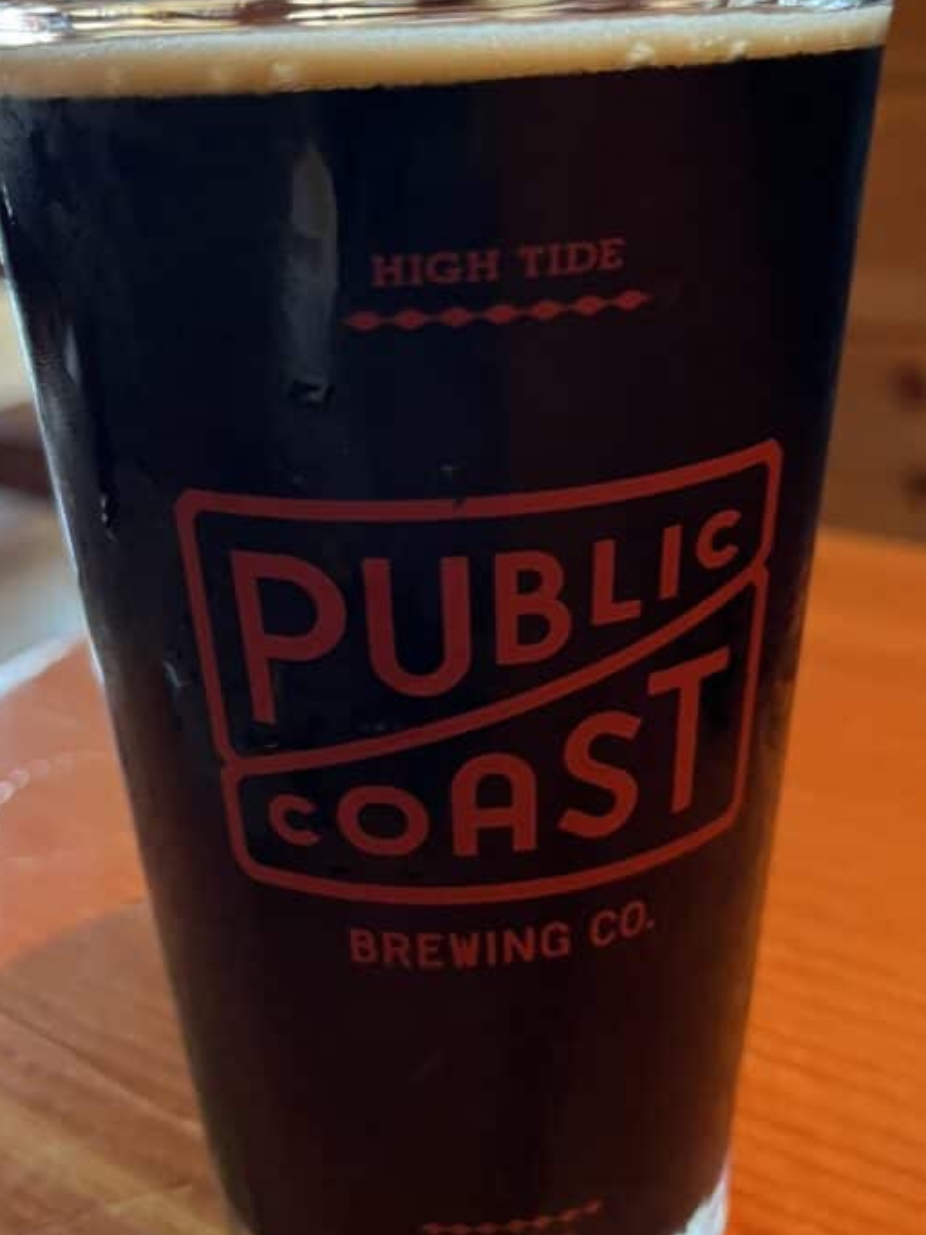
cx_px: 394
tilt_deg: -17.6
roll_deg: +3.2
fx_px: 1391
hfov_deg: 36.7
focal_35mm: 39
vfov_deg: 47.3
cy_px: 441
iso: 500
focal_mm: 5.1
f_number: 1.6
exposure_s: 1/60
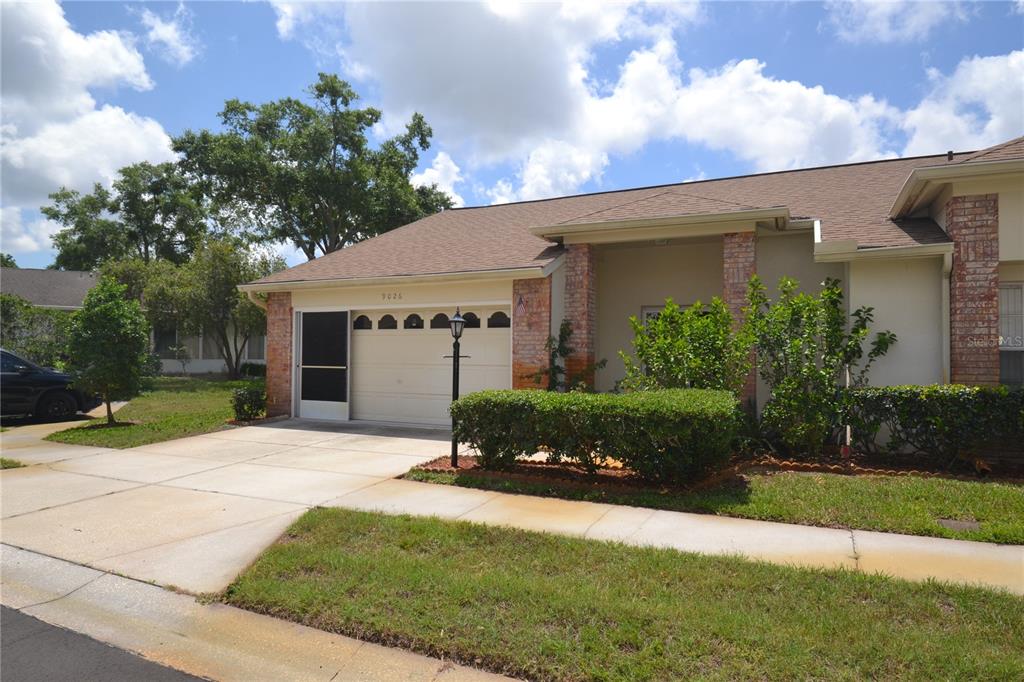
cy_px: 341
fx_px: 597
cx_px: 512
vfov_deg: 59.5
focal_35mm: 21
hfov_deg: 81.2
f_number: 9
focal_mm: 14
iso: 100
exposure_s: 1/200
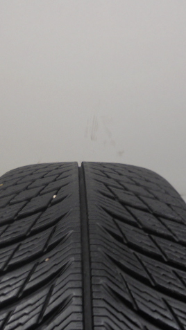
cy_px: 165
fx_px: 333
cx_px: 61
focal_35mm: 38
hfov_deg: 30.9
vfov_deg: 52.8
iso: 100
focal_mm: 4.6
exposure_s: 1/30
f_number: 3.5
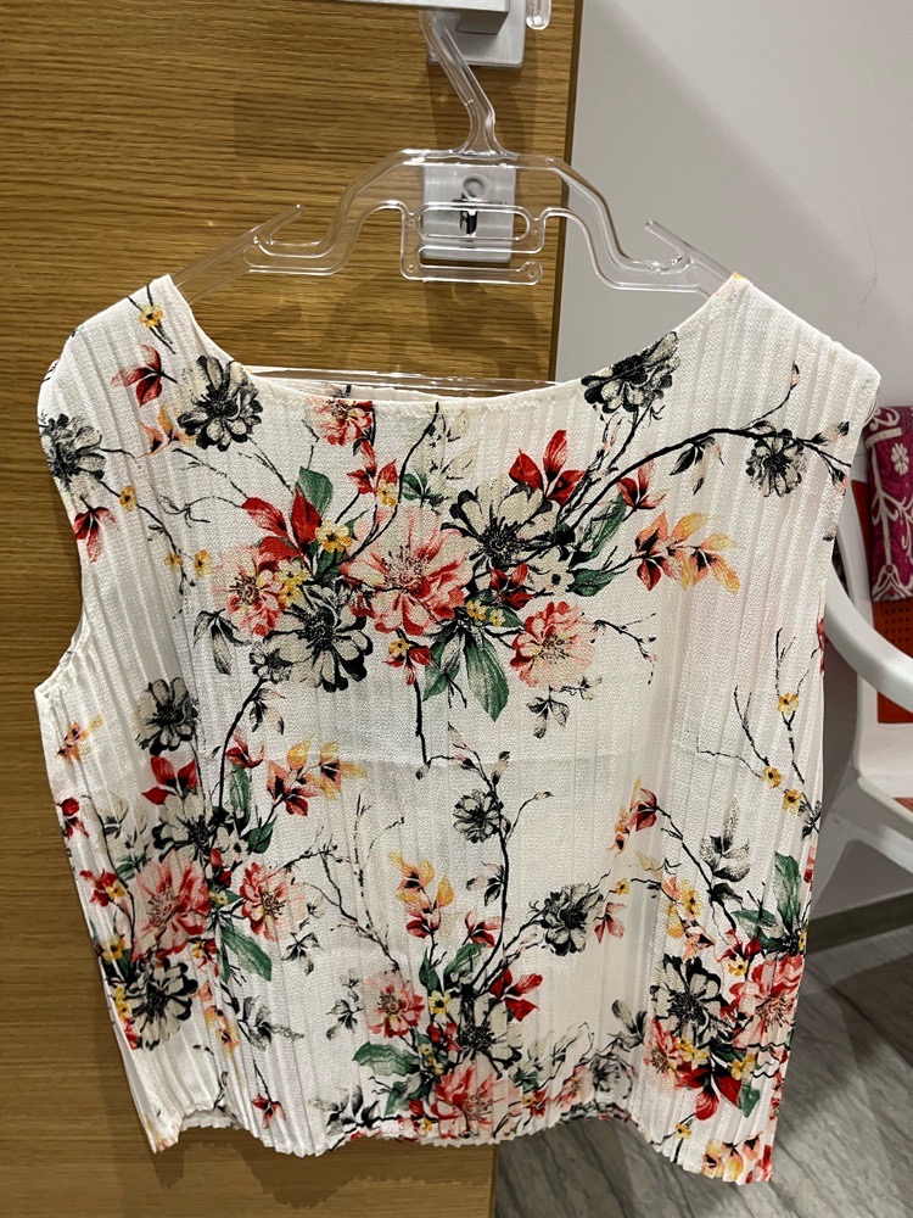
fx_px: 914
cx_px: 456
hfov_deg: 53.1
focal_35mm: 26
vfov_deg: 67.3
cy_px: 609
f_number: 1.6
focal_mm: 5.1
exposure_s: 1/50
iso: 125
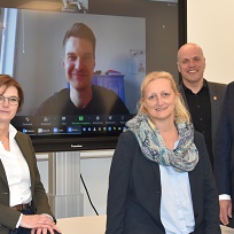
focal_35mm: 82
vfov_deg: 21.1
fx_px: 627
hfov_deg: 21.0
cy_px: 120
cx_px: 67
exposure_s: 1/60
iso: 900
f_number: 4
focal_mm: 28
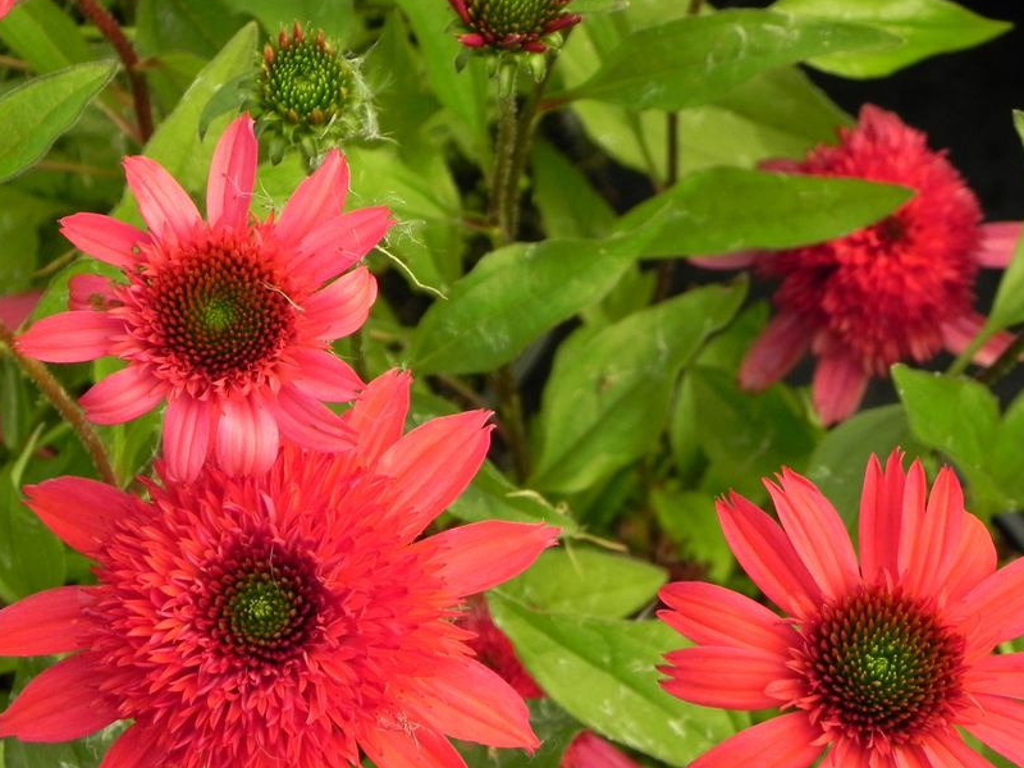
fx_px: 4141
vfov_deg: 10.6
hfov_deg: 14.1
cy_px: 493
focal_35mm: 140
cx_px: 506
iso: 160
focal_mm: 18.8
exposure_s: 1/250
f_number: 4.5
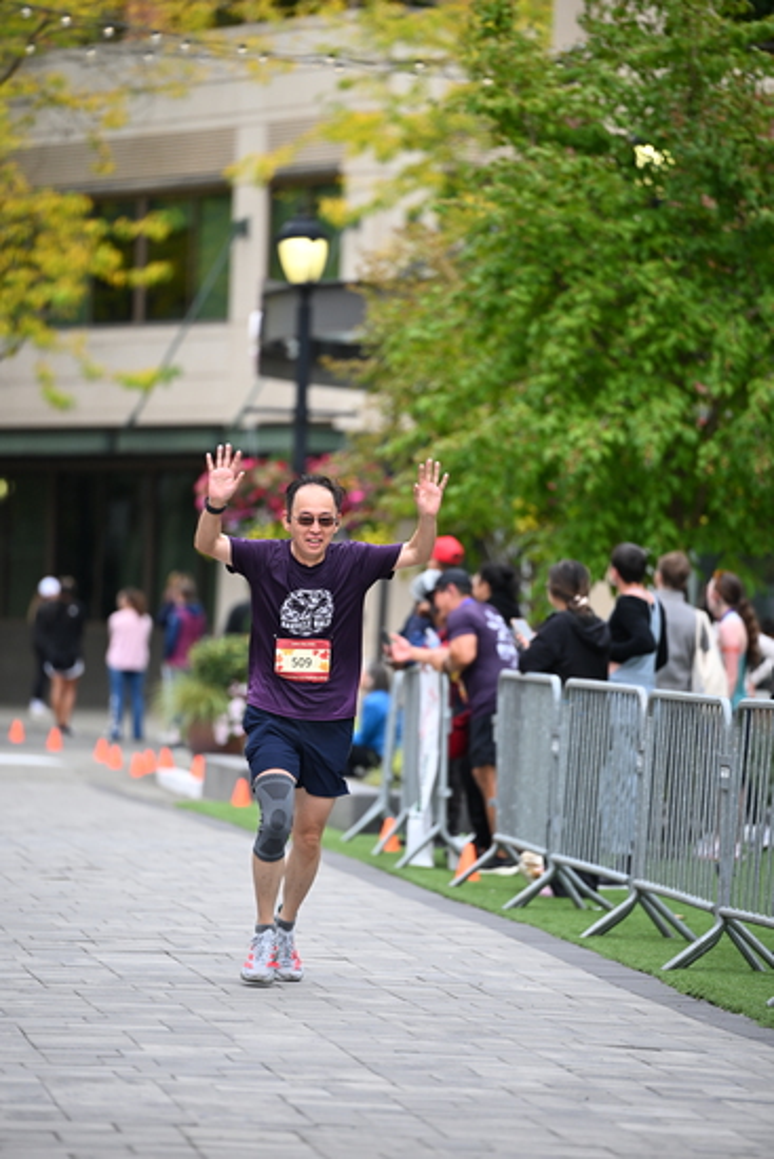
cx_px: 387
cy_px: 580
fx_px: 6445
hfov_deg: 6.9
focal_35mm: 200
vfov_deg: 10.3
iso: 800
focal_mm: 200
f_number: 2.8
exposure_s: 1/2000
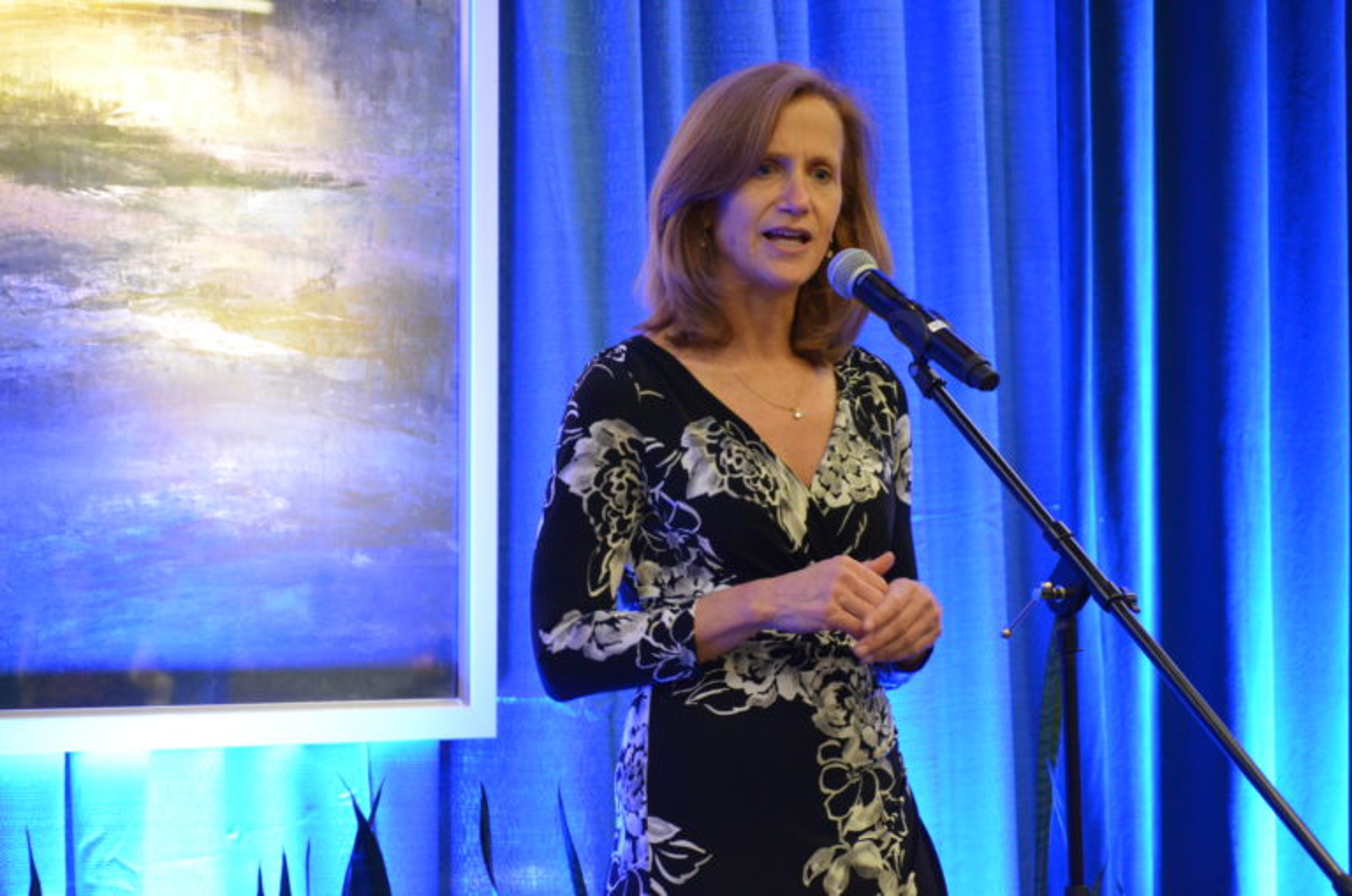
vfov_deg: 8.3
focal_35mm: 165
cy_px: 448
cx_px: 676
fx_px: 6185
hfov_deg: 12.5
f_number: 4.5
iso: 3200
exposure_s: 1/40
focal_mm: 110
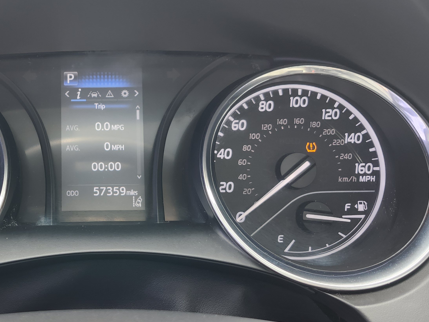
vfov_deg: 34.4
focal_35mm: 42
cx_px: 94
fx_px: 521
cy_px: 165
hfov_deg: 43.0
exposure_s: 1/180
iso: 125
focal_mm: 5.54
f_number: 1.8
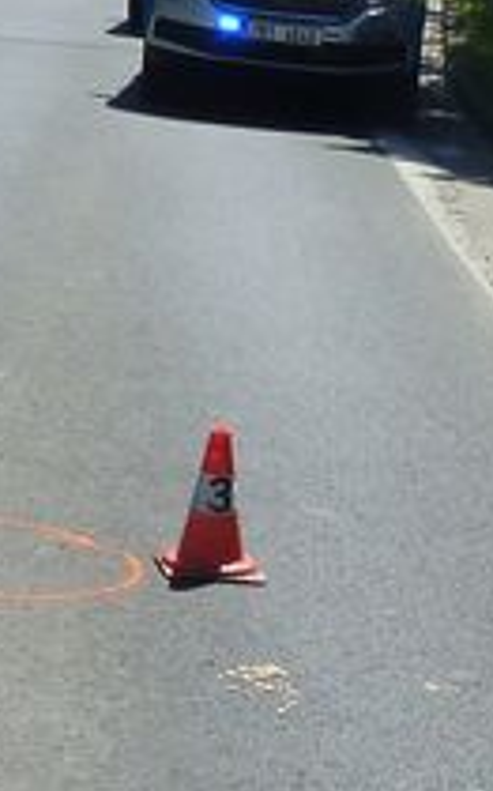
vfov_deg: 15.4
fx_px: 2777
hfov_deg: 10.1
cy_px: 1040
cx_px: 455
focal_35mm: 129
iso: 160
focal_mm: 4.5
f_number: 4
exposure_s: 1/1000
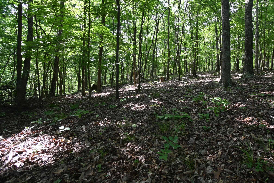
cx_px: 163
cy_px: 68
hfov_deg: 86.0
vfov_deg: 63.5
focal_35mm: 19
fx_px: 145
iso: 400
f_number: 4.5
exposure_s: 1/160
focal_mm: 10
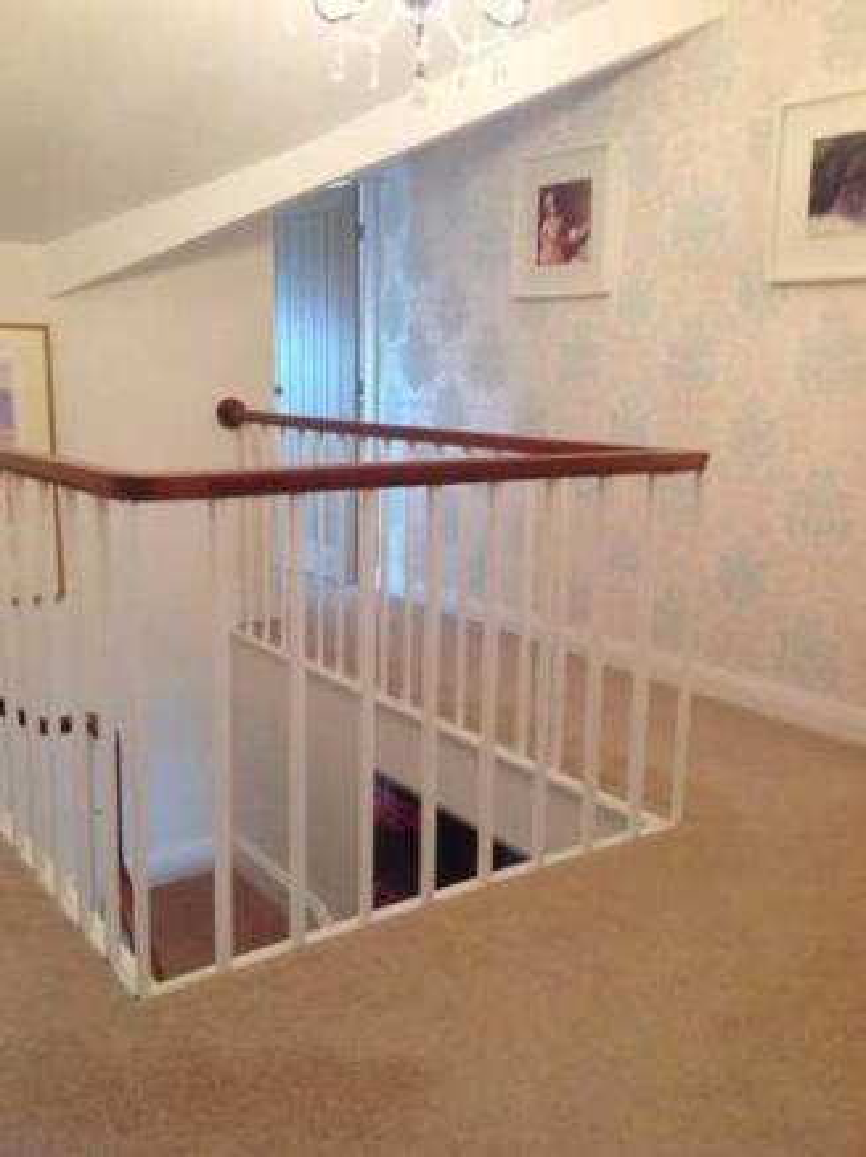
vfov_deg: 52.7
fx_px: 1169
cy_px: 578
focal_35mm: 35
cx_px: 433
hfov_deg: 40.6
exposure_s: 1/15
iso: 125
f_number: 2.4
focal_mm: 4.28
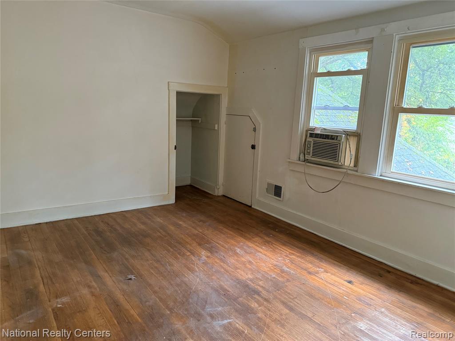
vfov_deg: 56.8
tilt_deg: -11.2
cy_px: 170
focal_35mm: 24
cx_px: 228
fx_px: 315
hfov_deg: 71.6
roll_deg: -2.4
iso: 800
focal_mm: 6.76
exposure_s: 1/46
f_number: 1.78
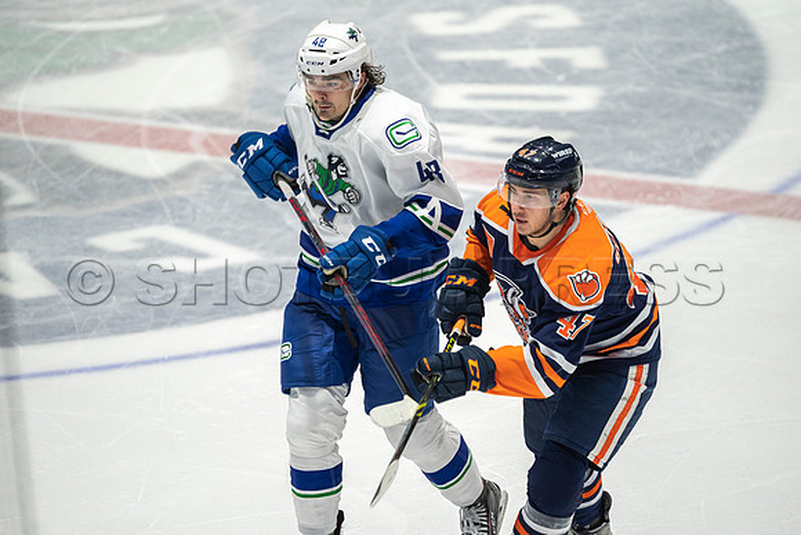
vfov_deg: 2.3
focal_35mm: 600
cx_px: 400
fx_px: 13352
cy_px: 268
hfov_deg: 3.4
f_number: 4
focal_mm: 600
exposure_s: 1/640
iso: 1600
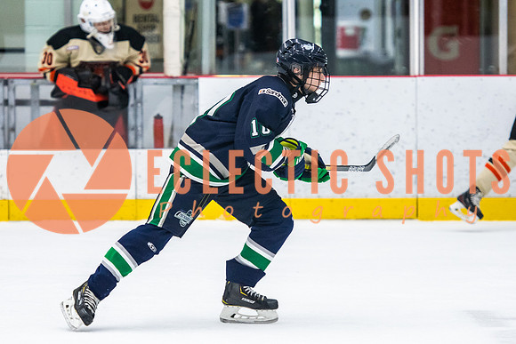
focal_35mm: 255
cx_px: 246
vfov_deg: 5.4
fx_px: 3651
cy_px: 137
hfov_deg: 8.1
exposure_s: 1/640
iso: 1600
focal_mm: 140
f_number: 2.8
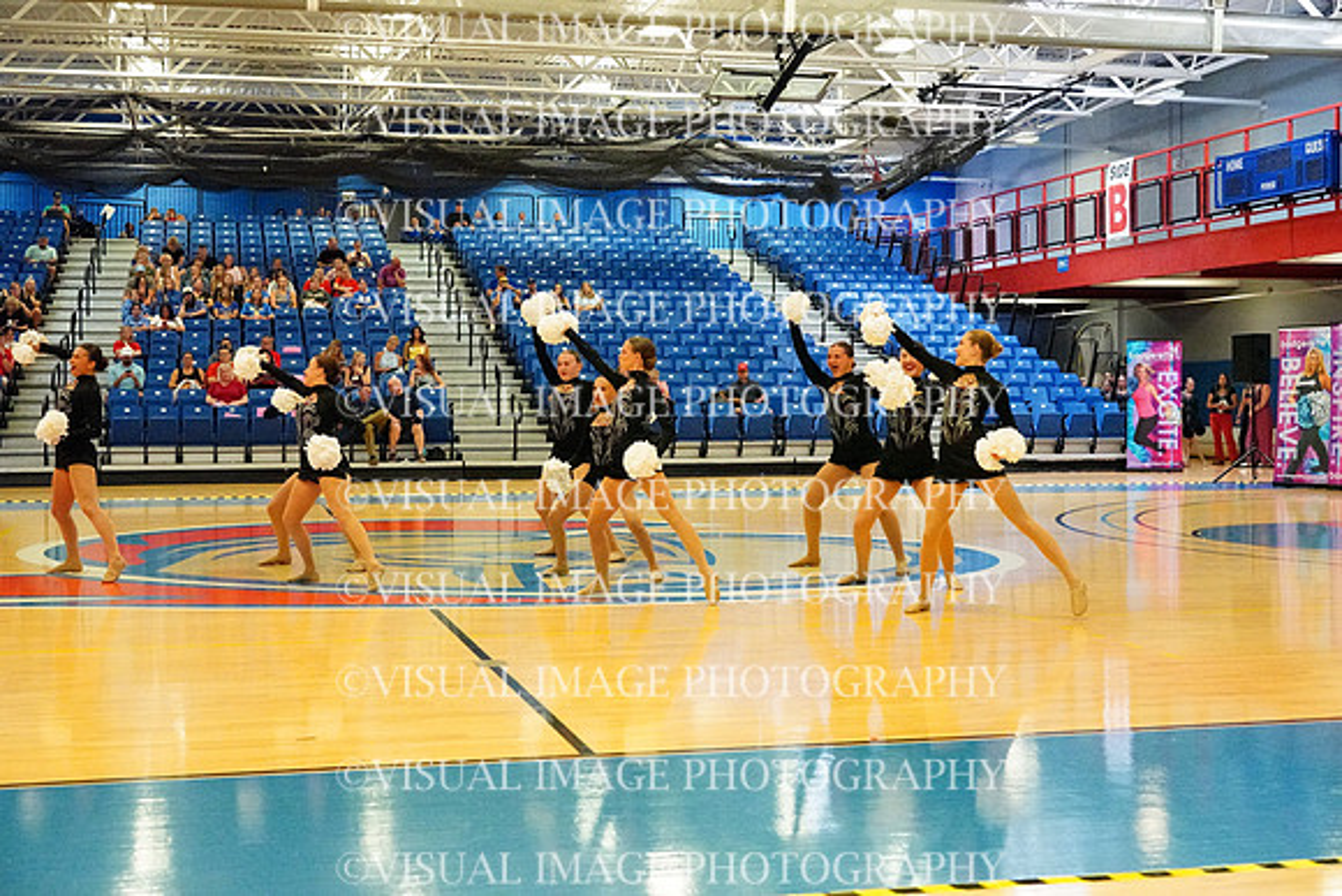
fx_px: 1790
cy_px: 448
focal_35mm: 48
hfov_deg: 41.1
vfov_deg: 28.1
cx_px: 671
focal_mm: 48
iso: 25600
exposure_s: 1/1000
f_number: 4
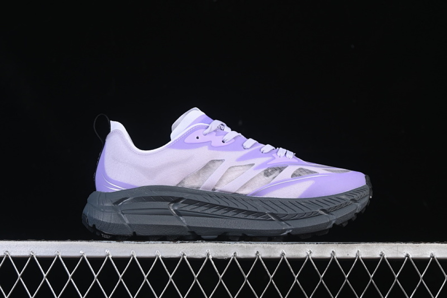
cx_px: 224
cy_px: 149
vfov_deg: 18.2
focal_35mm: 75
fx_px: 931
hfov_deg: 27.0
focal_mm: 50
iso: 160
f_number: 7.1
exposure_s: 1/60
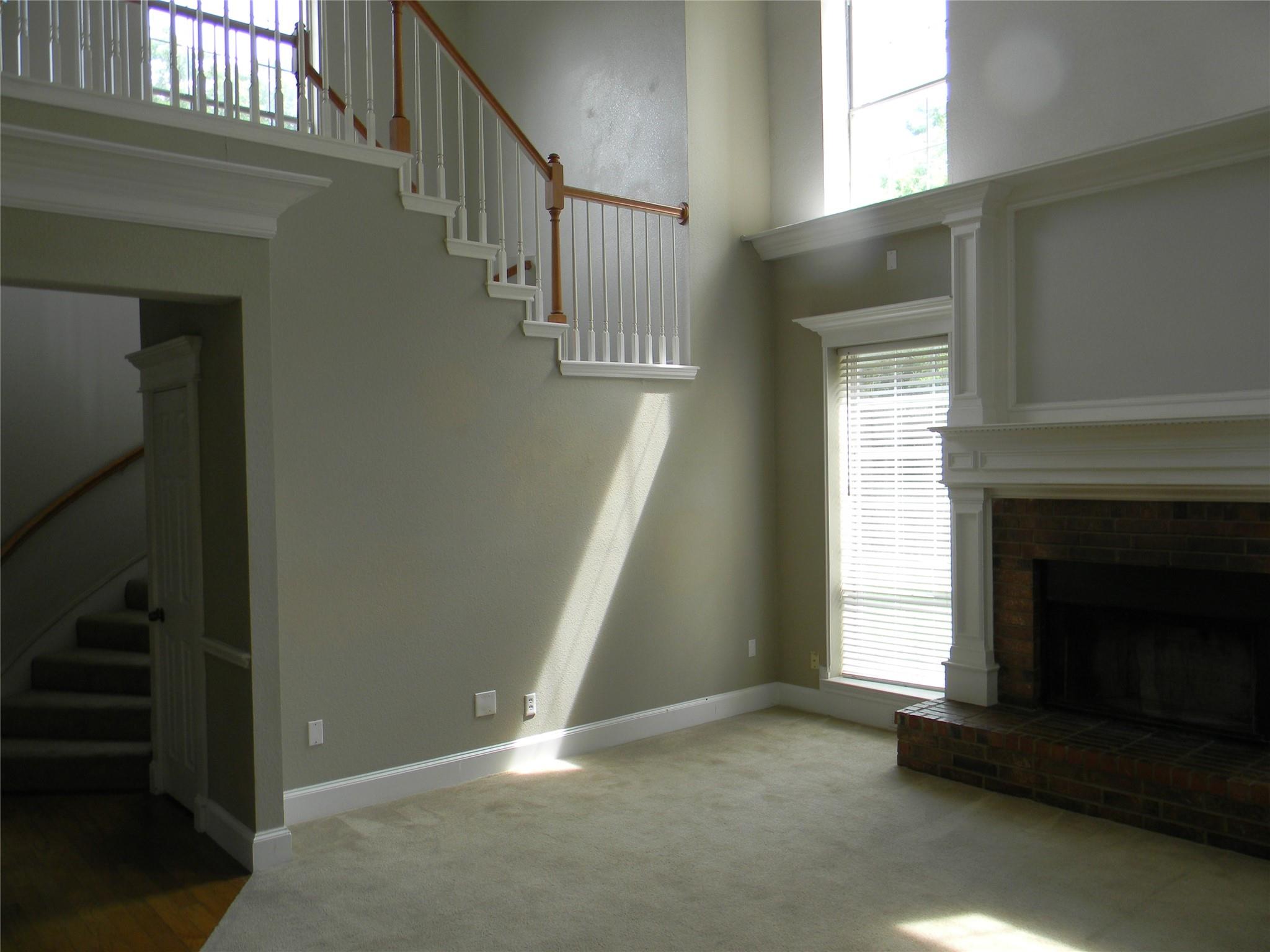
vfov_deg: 49.7
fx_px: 1027
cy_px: 476
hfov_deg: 63.4
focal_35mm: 28
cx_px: 635
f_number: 3.5
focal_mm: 5
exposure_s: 1/45.5
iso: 80
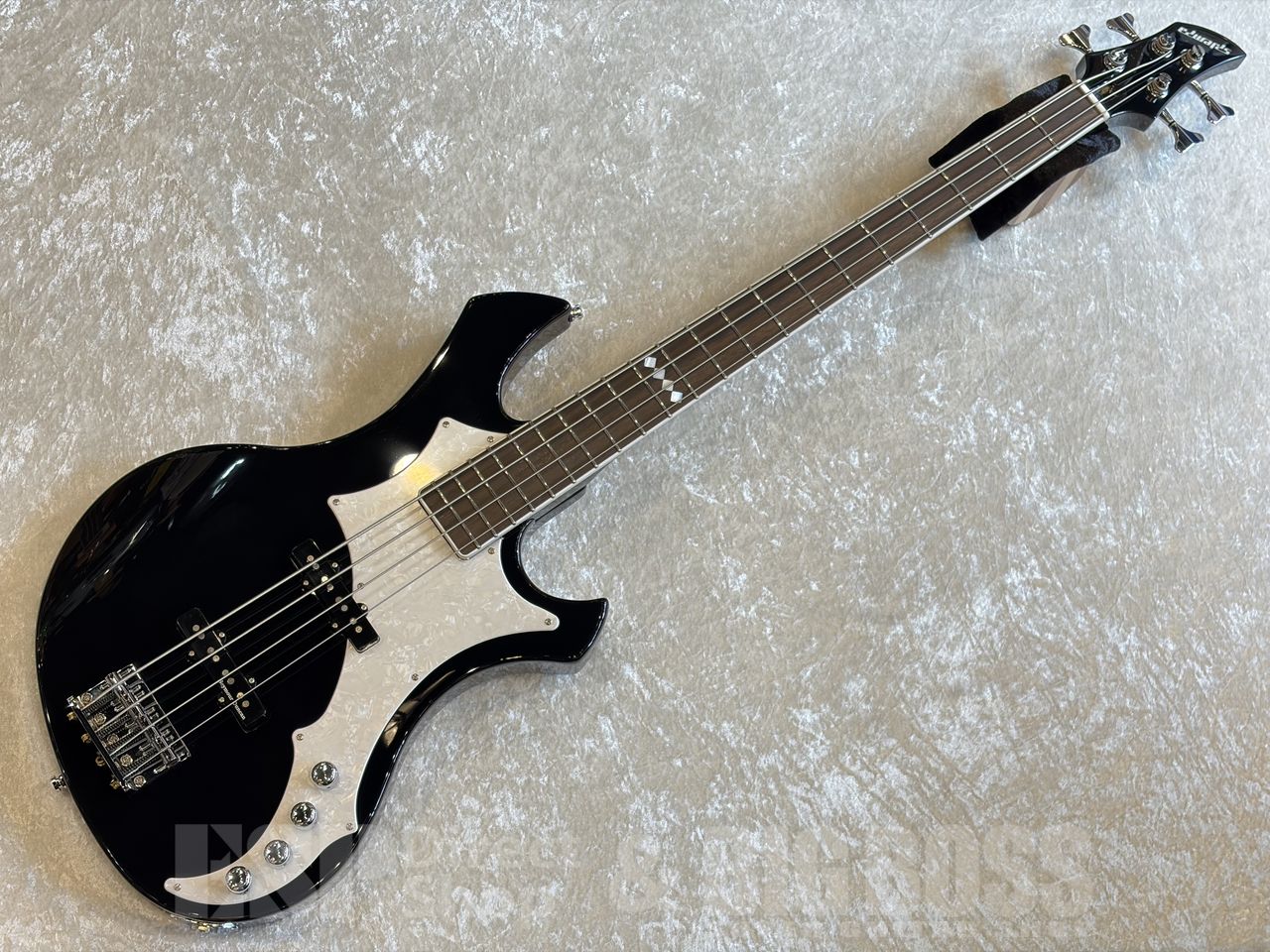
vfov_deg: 28.0
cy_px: 476
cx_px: 635
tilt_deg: -70.2
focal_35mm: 52
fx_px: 1908
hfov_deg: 36.8
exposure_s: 1/60
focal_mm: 5.96
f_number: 1.6
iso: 80
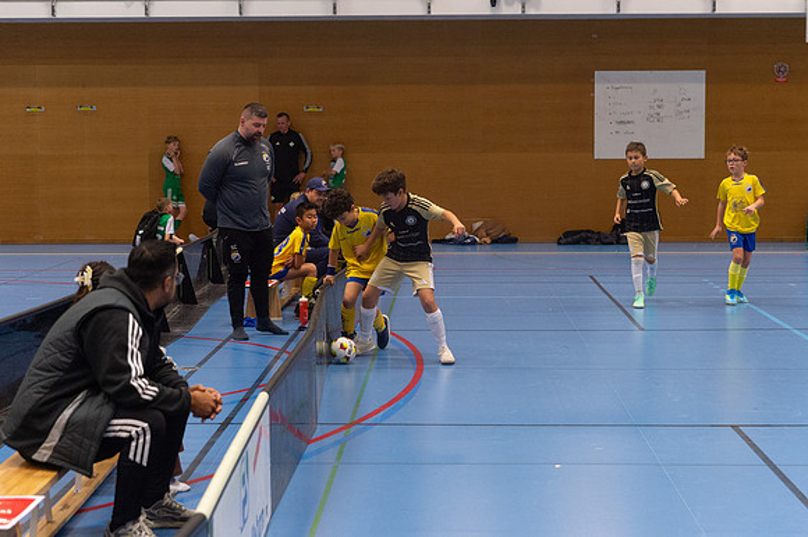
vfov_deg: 18.3
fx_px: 1669
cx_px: 404
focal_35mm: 74
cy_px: 268
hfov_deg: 27.2
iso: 5600
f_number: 3.5
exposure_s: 1/500
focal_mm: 70
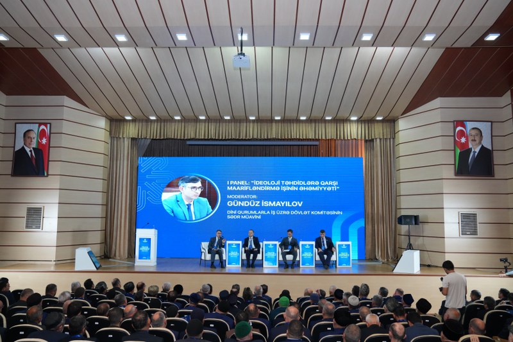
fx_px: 413
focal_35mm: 29
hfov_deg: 63.7
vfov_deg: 44.9
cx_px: 256
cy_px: 171
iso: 4000
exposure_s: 1/160
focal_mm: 29
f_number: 4
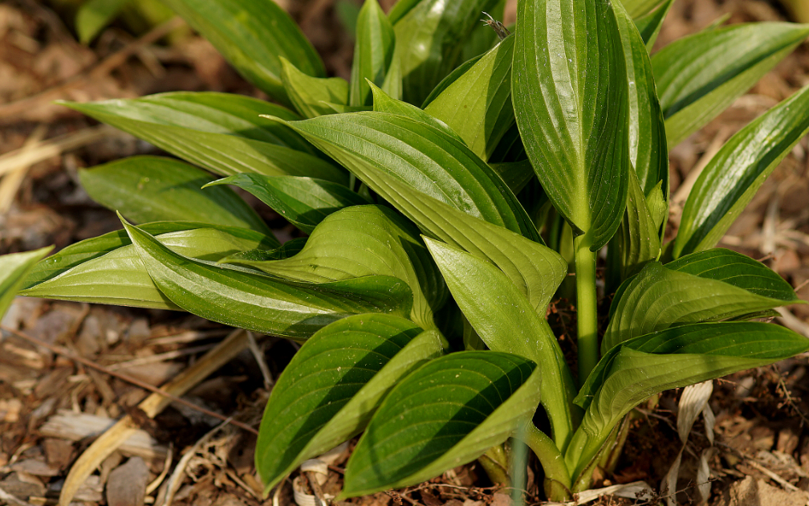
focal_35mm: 182
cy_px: 206
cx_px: 449
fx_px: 4013
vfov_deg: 7.2
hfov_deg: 11.5
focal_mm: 100
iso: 100
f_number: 4
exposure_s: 1/400
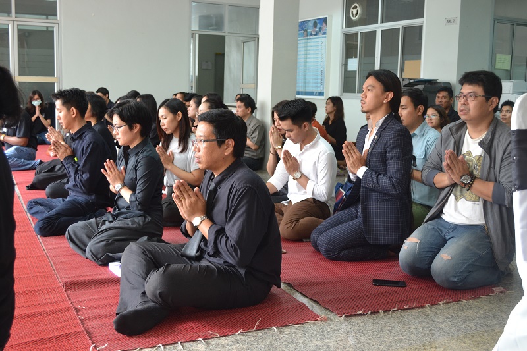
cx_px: 264
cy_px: 176
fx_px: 571
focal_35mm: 39
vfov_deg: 34.2
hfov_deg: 49.6
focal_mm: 26
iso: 800
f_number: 5
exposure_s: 1/25
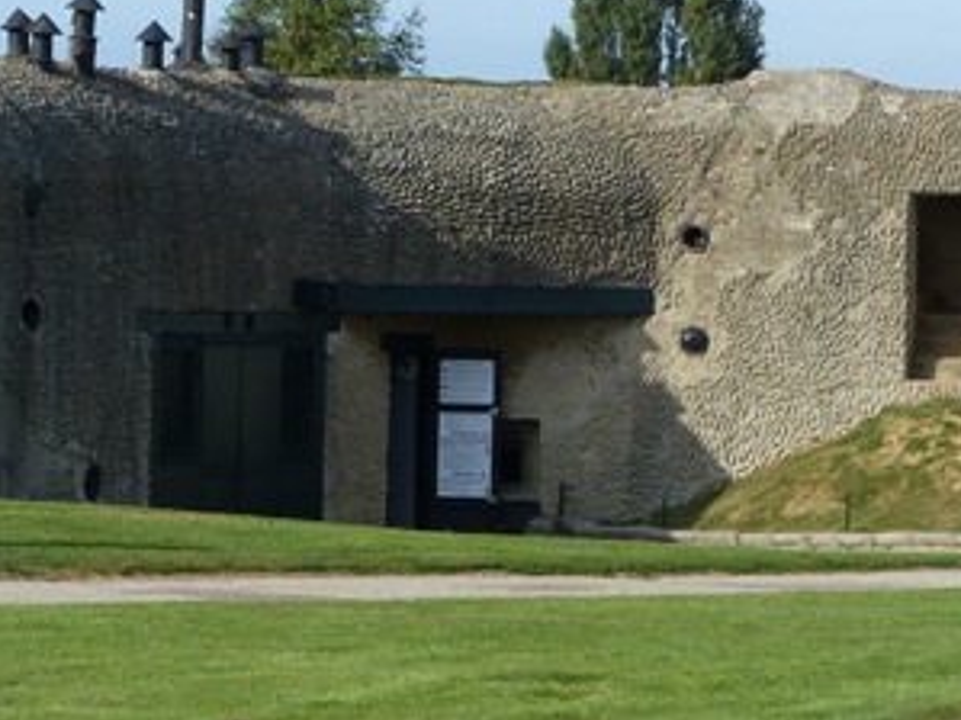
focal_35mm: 246
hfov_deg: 8.0
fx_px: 6827
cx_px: -6
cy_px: 405
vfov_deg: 6.0
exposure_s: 1/800
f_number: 4
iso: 100
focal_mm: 15.5
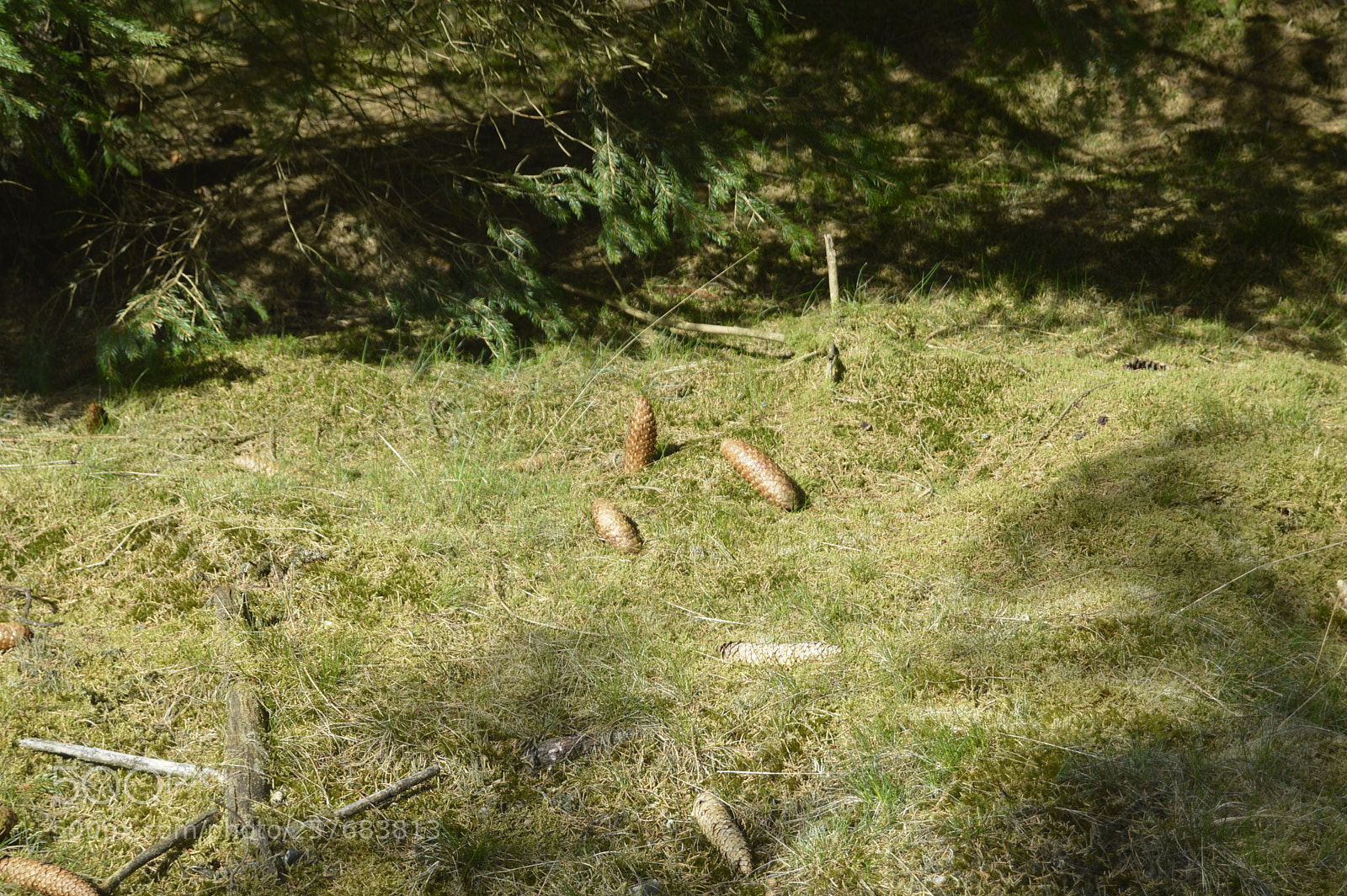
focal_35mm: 82
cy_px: 448
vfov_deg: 16.5
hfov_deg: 24.6
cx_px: 674
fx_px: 3084
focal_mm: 55
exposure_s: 1/200
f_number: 7.1
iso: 100
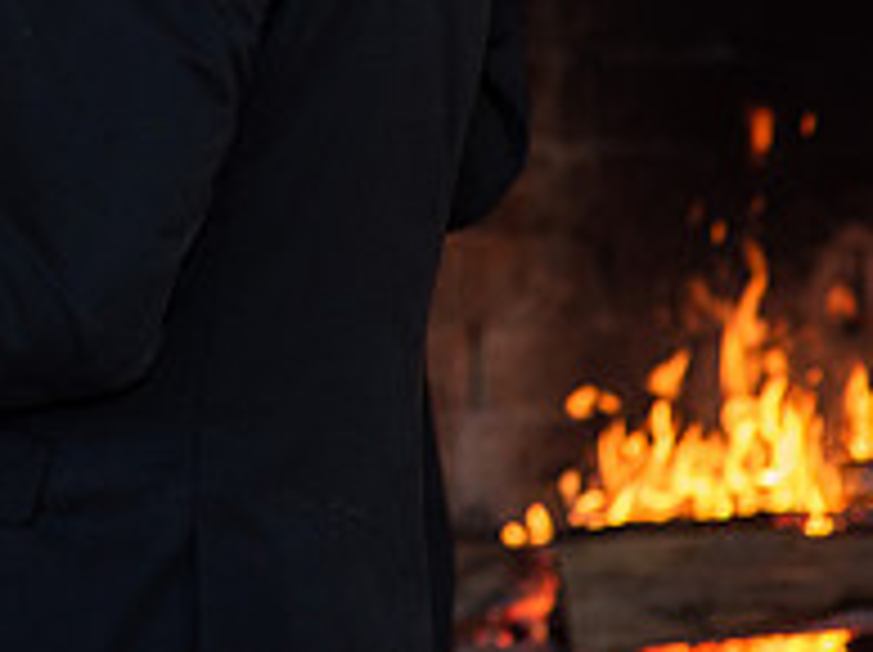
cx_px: -284
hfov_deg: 8.0
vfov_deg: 6.0
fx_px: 6171
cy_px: -137
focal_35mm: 245
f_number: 3.2
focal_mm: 85
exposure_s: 1/125
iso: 640
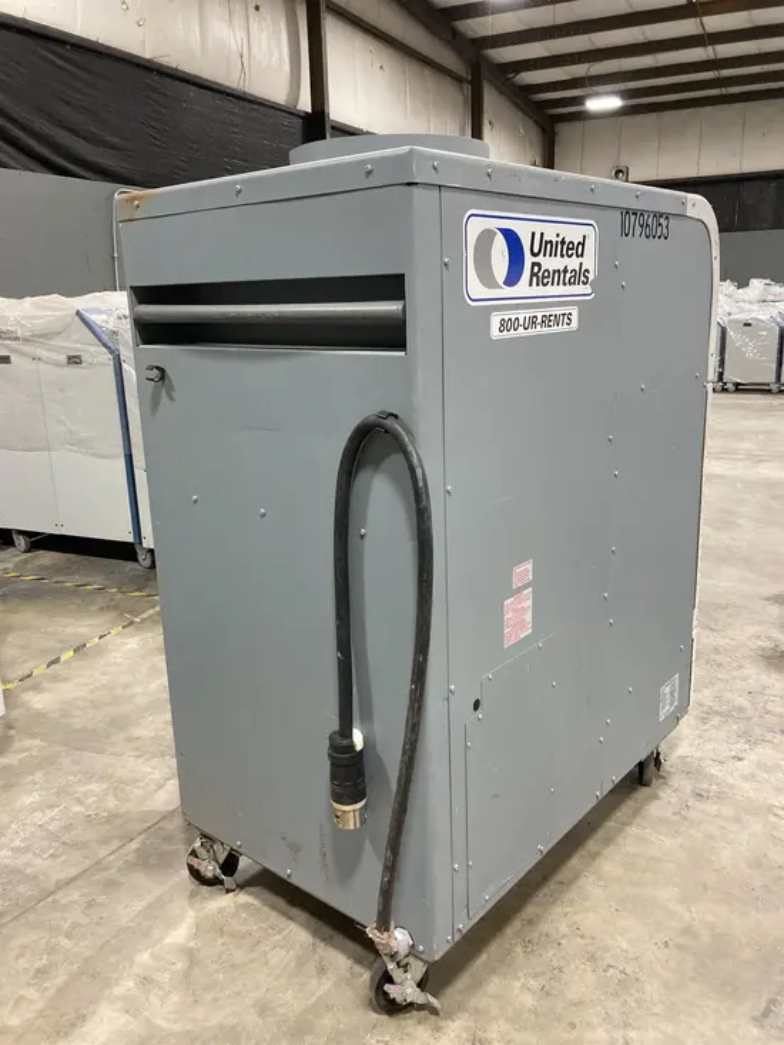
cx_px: 392
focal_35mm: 28
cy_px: 522
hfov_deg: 49.8
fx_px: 845
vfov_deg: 63.4
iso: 160
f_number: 1.8
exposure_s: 1/60
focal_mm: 3.99
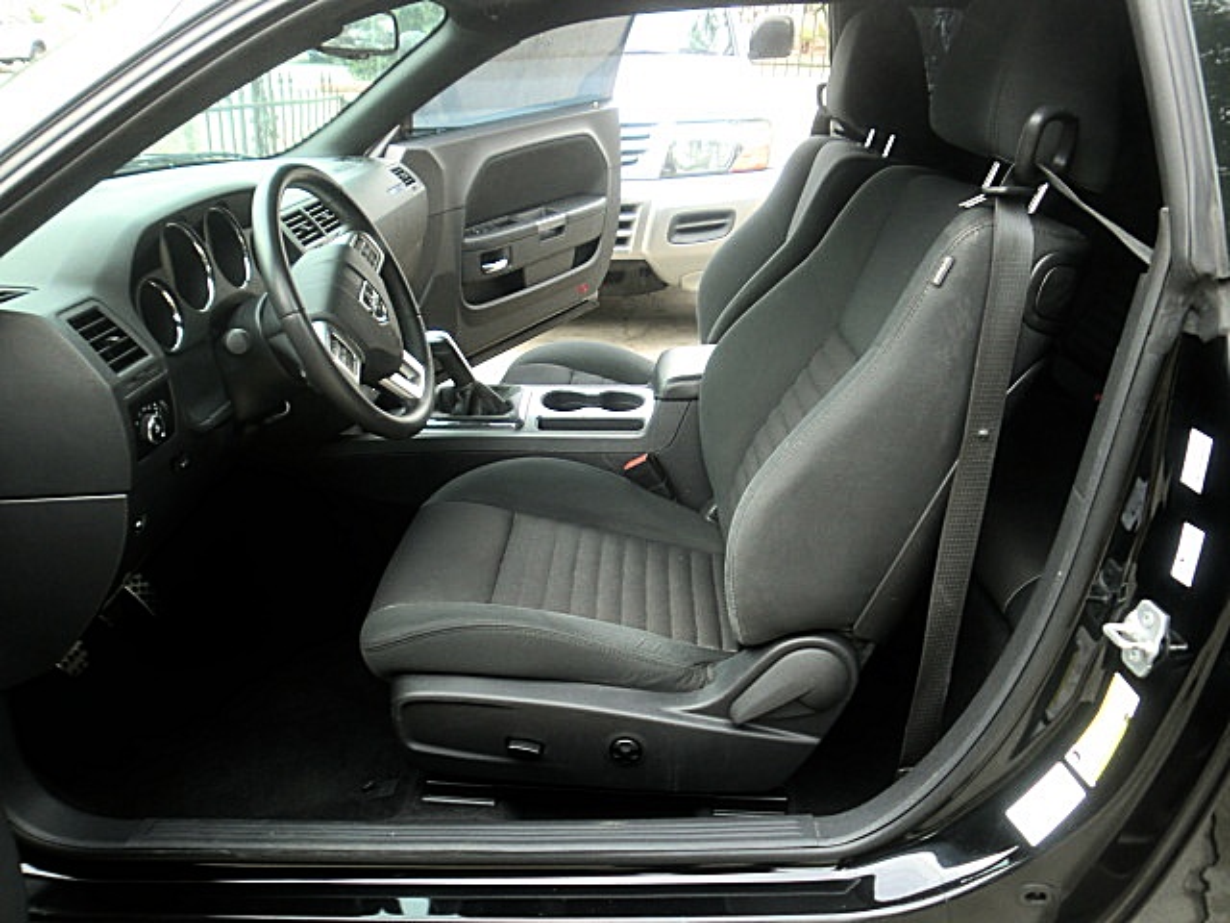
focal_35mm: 26
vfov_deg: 53.1
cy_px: 462
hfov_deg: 67.3
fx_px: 924
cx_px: 615
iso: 80
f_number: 2.6
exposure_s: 1/60
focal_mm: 4.65
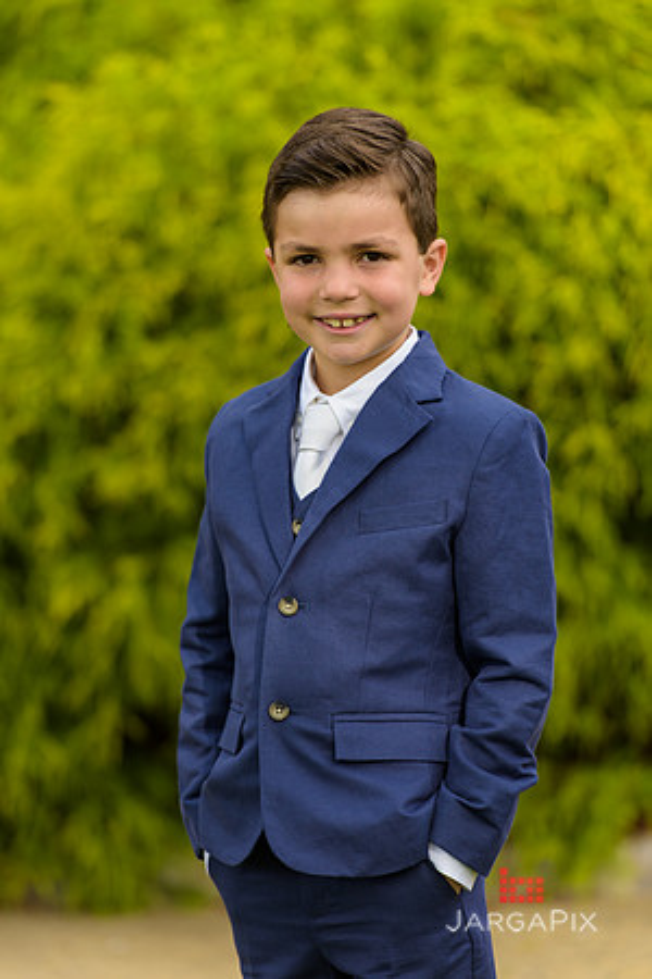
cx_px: 326
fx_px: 5433
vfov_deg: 10.3
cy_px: 490
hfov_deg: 6.9
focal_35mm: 200
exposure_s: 1/500
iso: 200
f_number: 3.2
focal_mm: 200
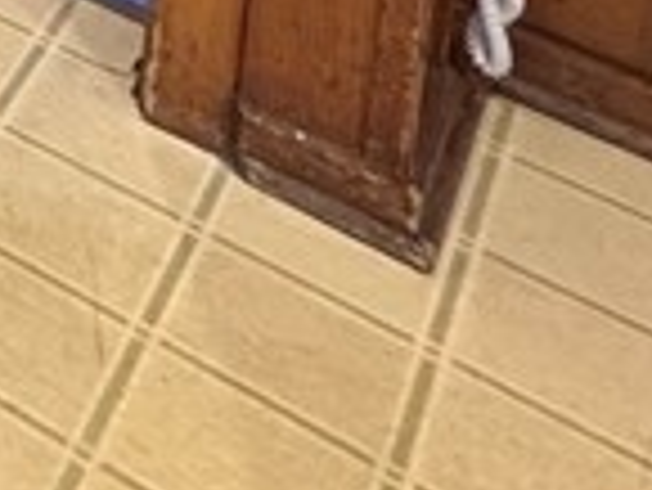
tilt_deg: -5.7
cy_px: -1124
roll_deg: -1.8
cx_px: -1129
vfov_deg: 9.8
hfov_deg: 12.5
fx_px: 1866
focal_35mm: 99
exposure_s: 1/60
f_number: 2.2
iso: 250
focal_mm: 2.22
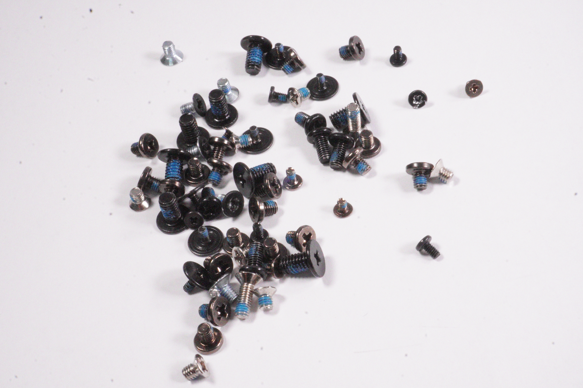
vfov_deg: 23.1
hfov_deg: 34.2
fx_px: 947
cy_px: 194
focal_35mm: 58
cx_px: 292
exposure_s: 1/200
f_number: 32
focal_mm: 39
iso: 12800
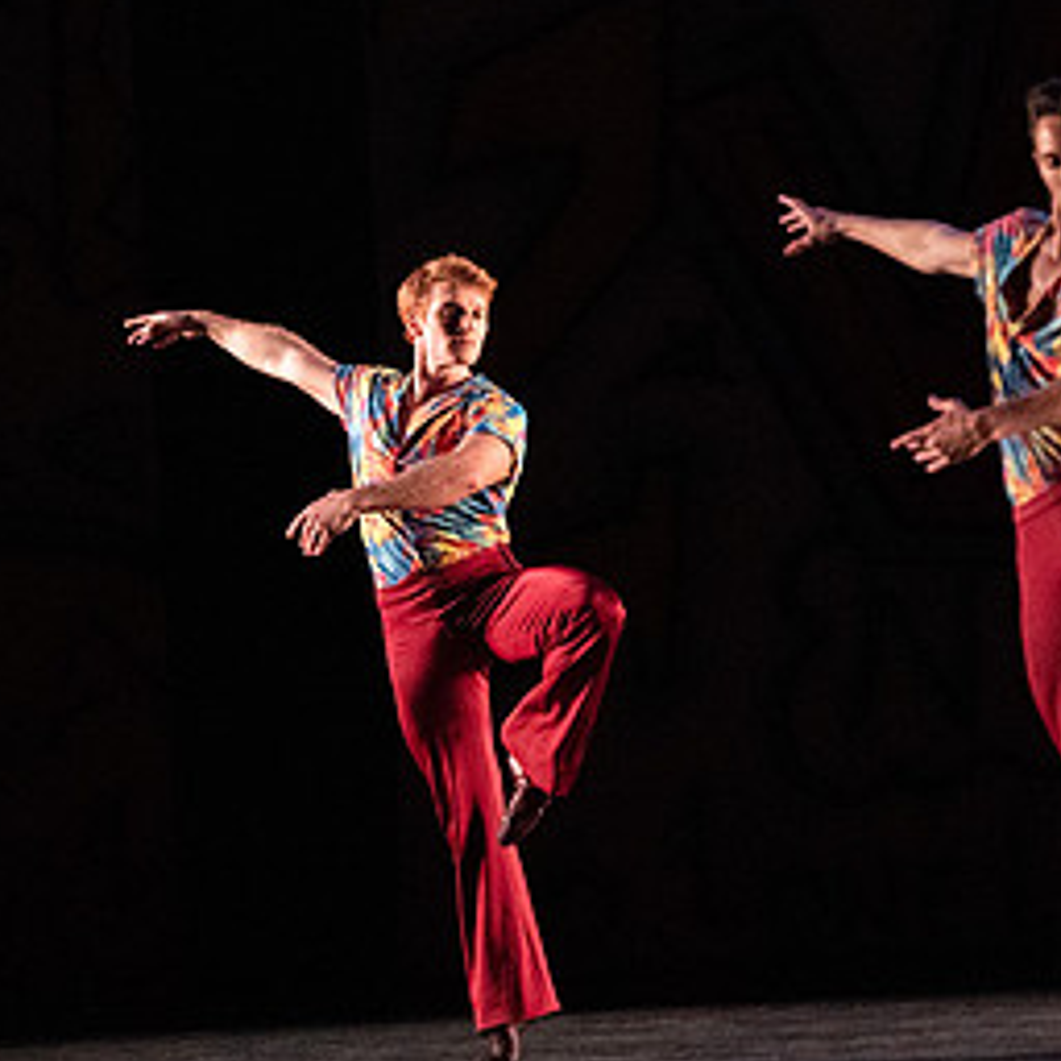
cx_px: 1003
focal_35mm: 385
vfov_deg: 4.6
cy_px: 512
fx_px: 13351
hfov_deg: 4.5
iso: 25600
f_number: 4.5
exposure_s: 1/400
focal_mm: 200
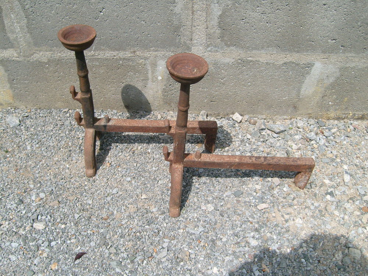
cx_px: 184
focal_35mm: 35
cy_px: 138
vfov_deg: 40.7
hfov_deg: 52.6
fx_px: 372
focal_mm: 5.8
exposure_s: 1/250
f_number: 7.1
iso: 80
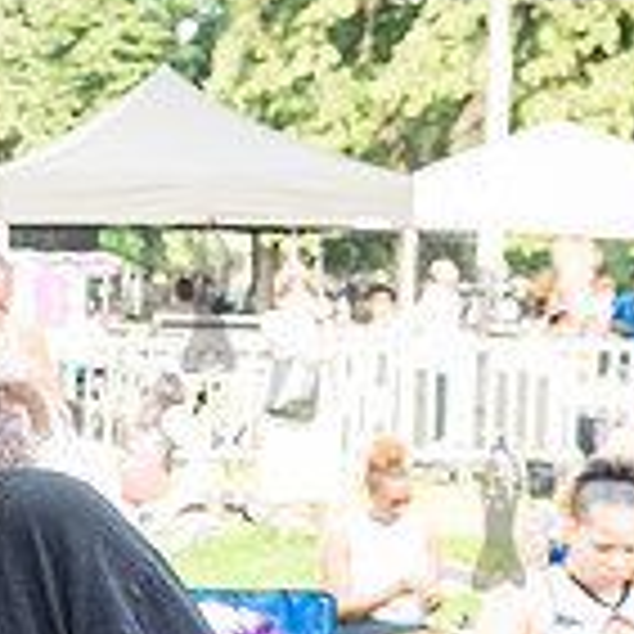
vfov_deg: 15.5
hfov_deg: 14.3
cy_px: 510
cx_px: -373
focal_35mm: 112
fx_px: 2321
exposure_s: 1/250
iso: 1000
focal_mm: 32
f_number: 5
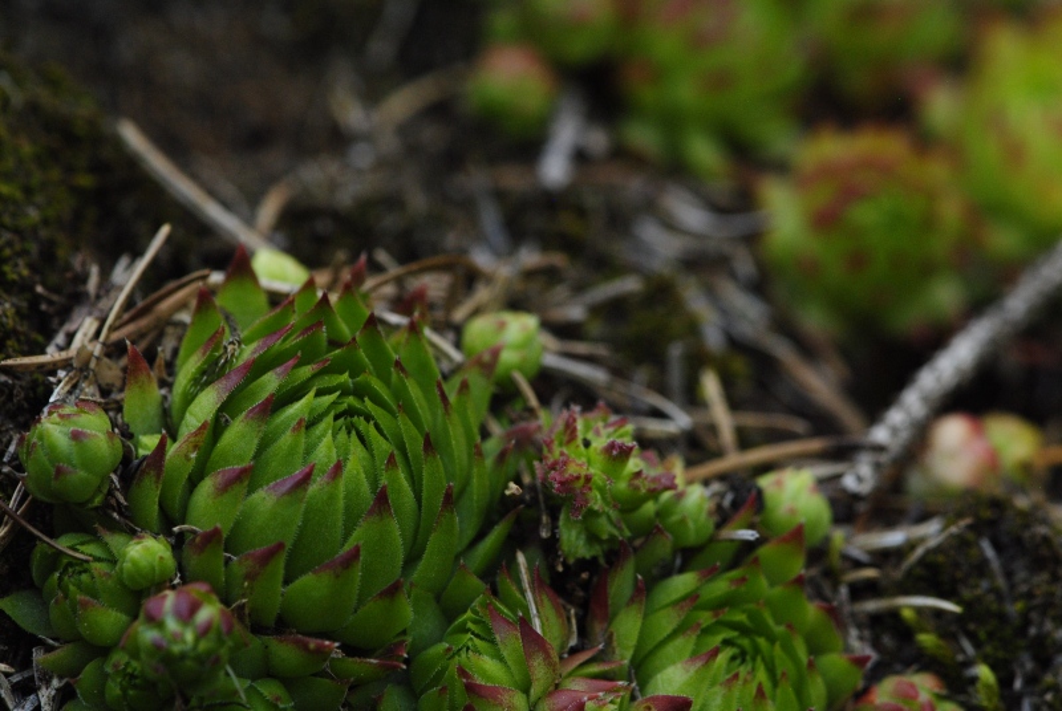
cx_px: 531
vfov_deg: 10.8
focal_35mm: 128
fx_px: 3767
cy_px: 356
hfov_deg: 16.0
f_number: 7.1
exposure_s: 1/200
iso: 800
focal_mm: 85
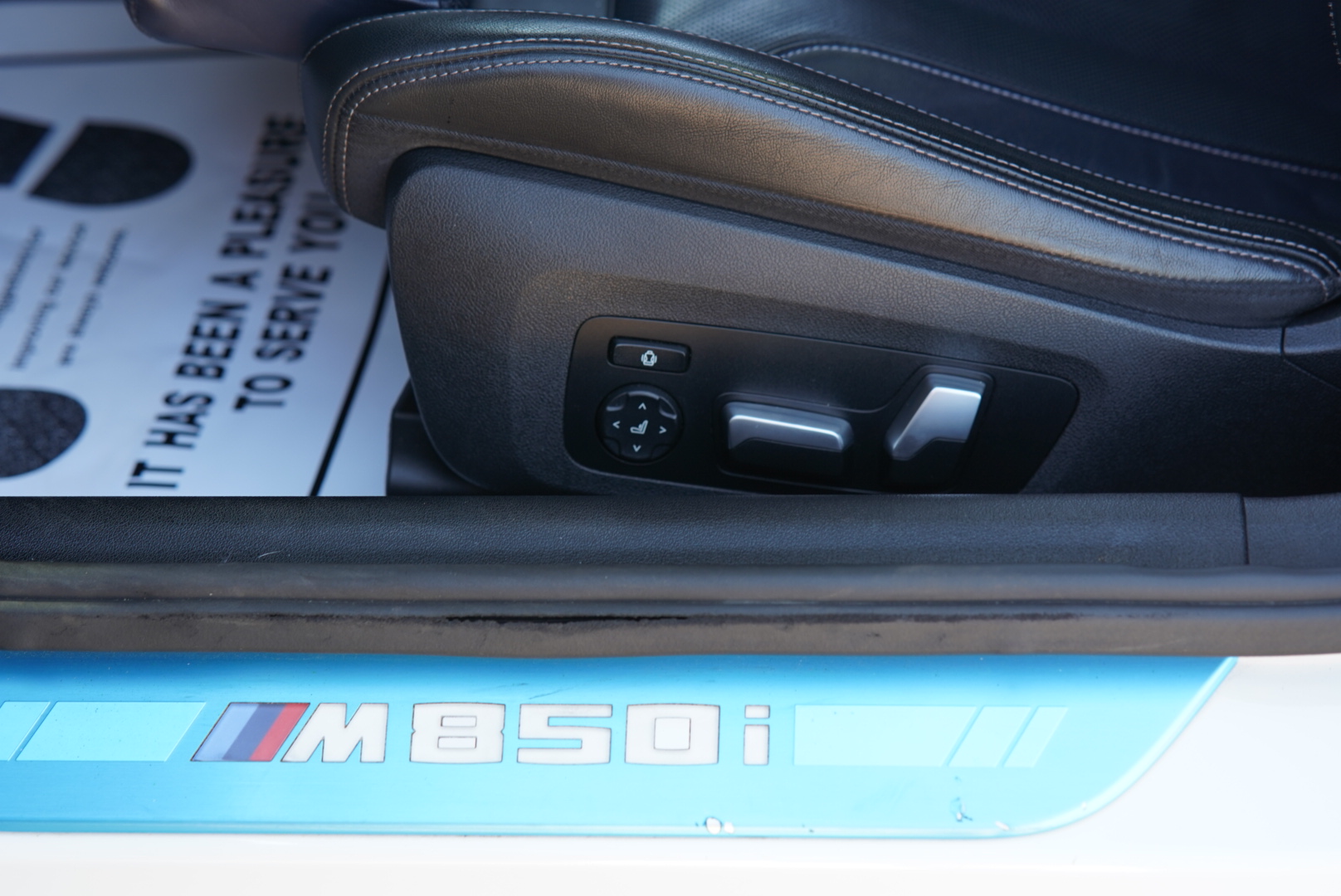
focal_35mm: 85
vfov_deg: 16.1
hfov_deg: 23.9
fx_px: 3168
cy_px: 448
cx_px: 670
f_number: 4
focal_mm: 85
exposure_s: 1/100
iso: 320
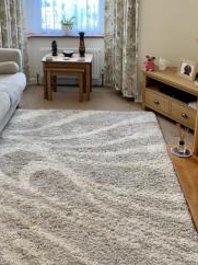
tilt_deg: -15.2
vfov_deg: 39.5
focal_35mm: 47
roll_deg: +0.6
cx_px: 71
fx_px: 359
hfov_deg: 30.7
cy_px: 68
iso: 100
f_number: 1.8
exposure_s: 1/103
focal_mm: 4.25
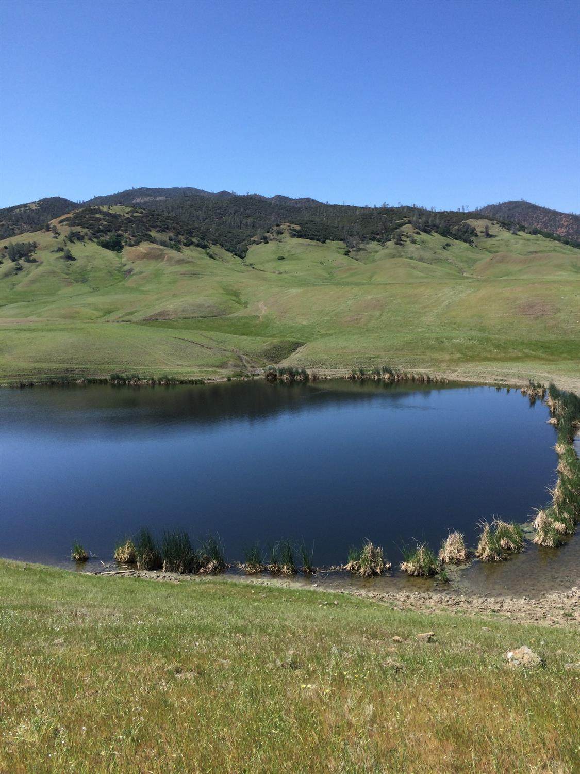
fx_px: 648
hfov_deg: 48.2
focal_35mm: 29
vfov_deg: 61.7
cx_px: 290
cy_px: 387
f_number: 2.2
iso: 32
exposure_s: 1/2053
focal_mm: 4.15
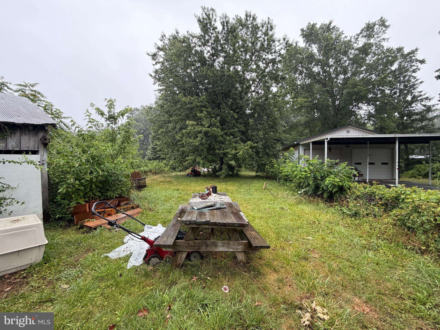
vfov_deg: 85.7
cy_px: 165
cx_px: 220
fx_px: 178
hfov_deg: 102.1
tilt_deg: +0.0
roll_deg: -0.2
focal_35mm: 14
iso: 250
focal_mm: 2.22
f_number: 2.2
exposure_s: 1/121
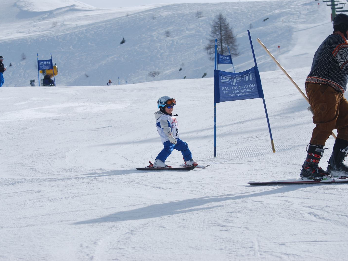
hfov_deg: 14.1
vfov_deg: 10.6
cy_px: 130
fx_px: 1407
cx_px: 171
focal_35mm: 140
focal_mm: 86
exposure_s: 1/1250
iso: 100
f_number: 5.6
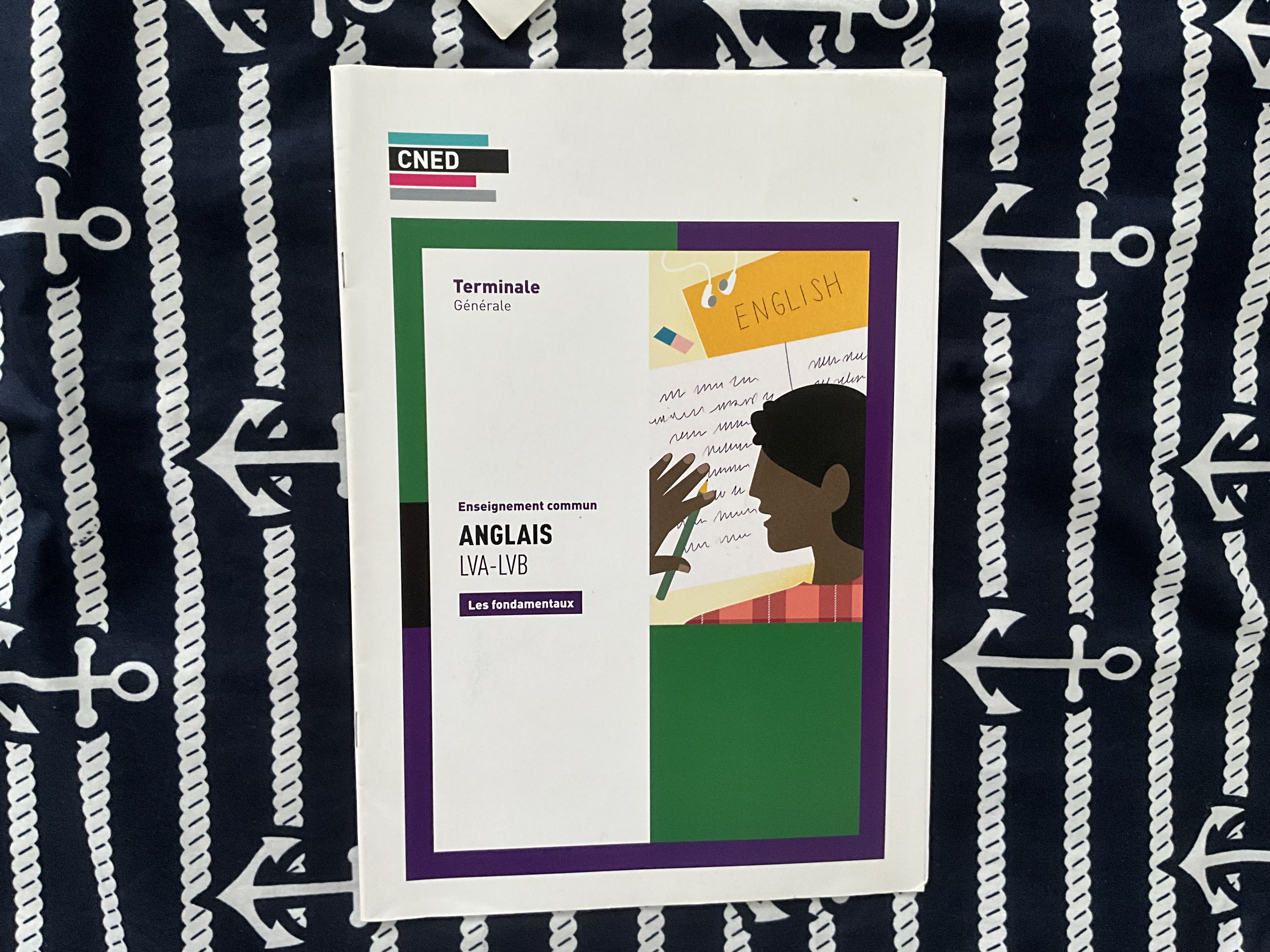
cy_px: 476
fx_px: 1064
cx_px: 635
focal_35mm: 29
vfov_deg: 48.2
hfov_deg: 61.7
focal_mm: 3
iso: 200
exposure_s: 1/60
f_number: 1.8
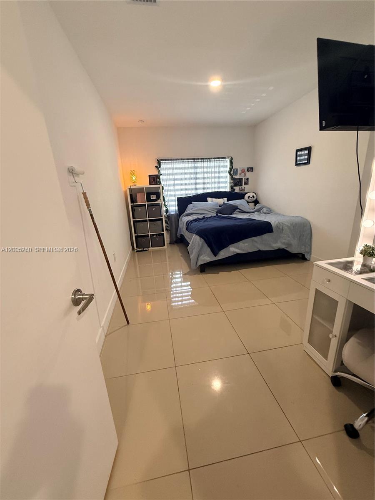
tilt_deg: -17.0
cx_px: 188
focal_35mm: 14
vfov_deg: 102.1
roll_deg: +2.9
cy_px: 250
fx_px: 202
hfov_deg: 85.7
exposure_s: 1/120
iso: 500
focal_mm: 2.22
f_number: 2.2
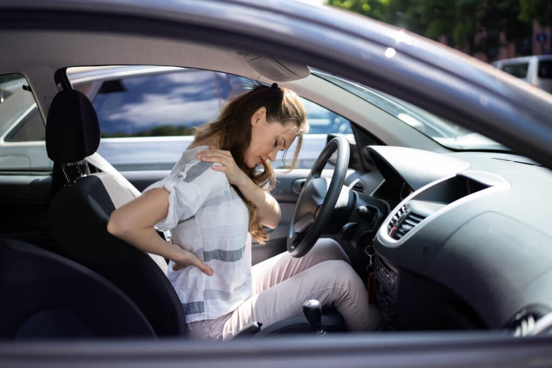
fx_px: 537
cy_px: 184
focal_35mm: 35
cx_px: 276
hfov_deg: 54.4
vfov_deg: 37.9
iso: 50
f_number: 1.3
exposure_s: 1/1250
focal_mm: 35
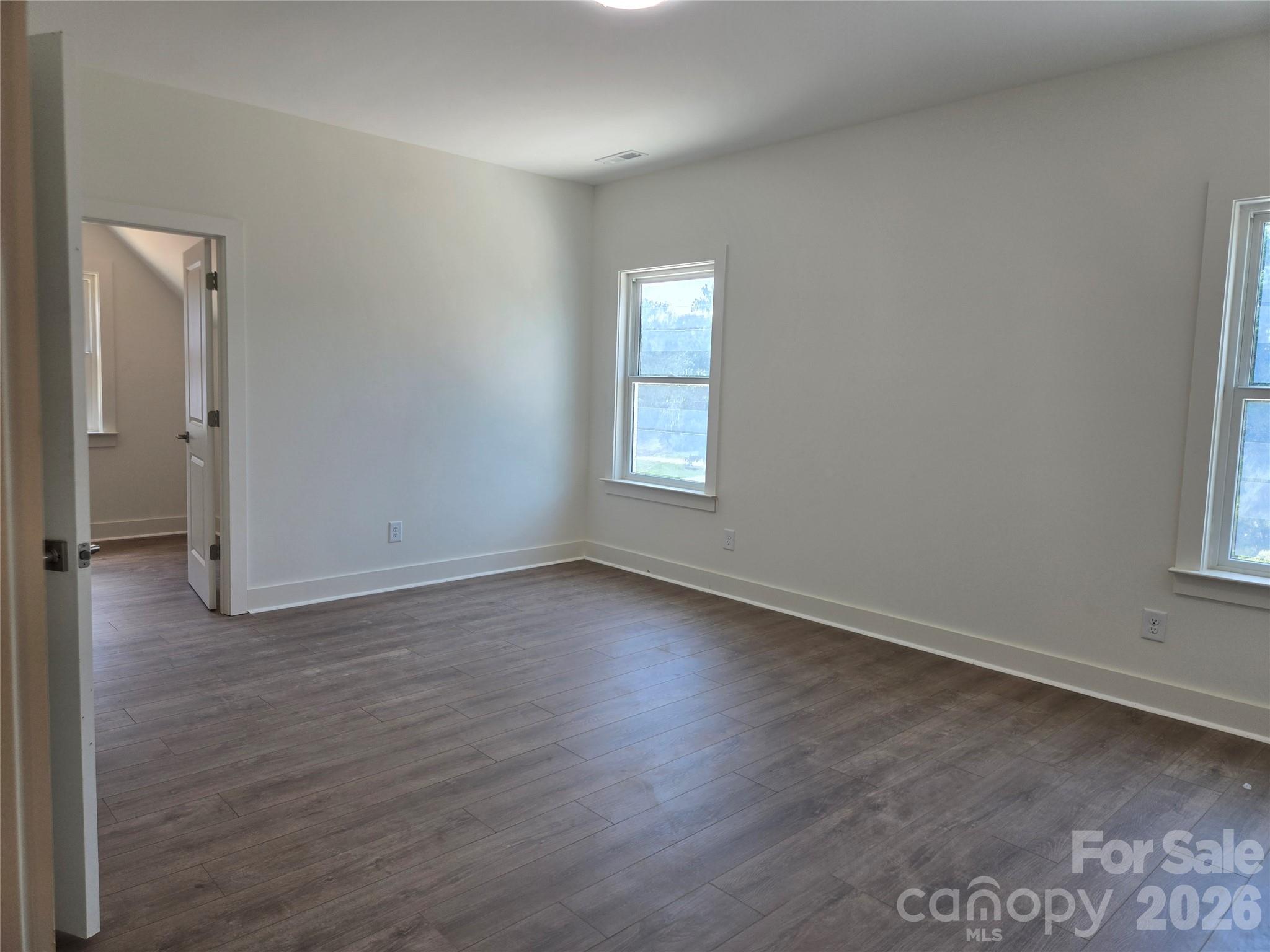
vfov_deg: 58.9
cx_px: 635
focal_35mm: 23
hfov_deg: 73.9
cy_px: 476
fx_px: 844
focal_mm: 5.4
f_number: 1.8
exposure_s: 1/120
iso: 64
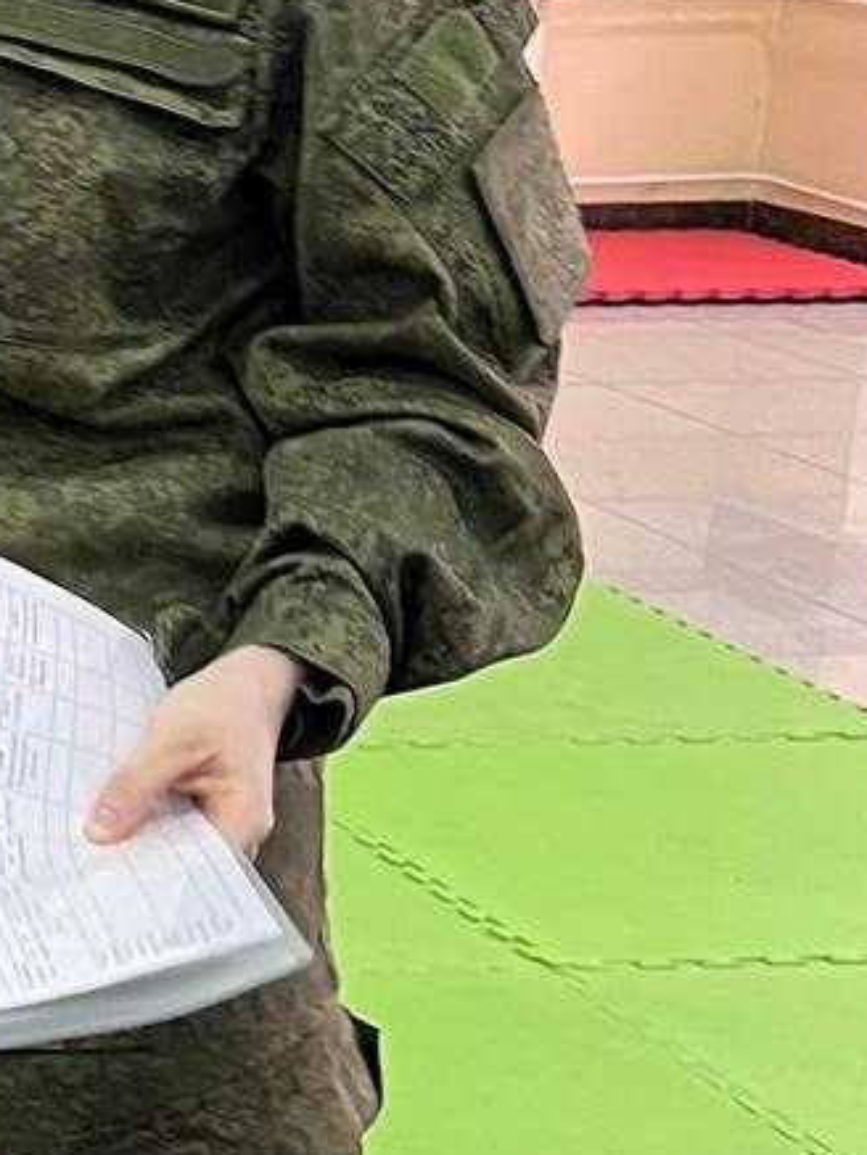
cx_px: -1052
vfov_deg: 16.5
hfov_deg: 11.0
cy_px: 875
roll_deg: +0.8
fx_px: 3972
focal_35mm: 119
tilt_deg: -17.9
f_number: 1.5
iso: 125
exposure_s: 1/50
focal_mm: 5.7
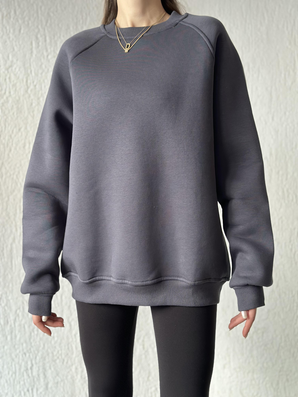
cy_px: 198
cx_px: 149
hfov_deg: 30.3
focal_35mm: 48
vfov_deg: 39.7
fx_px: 551
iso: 160
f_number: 1.78
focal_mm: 6.86
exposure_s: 1/60
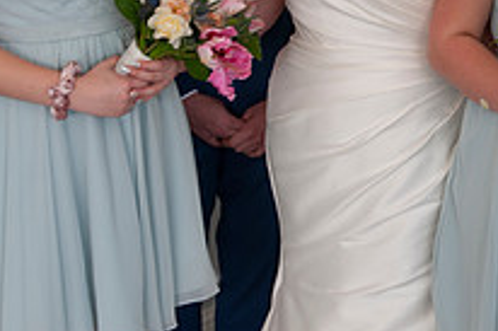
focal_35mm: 107
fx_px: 1479
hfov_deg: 18.9
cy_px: -5
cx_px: 411
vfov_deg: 12.6
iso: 125
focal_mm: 38
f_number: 4
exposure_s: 1/60
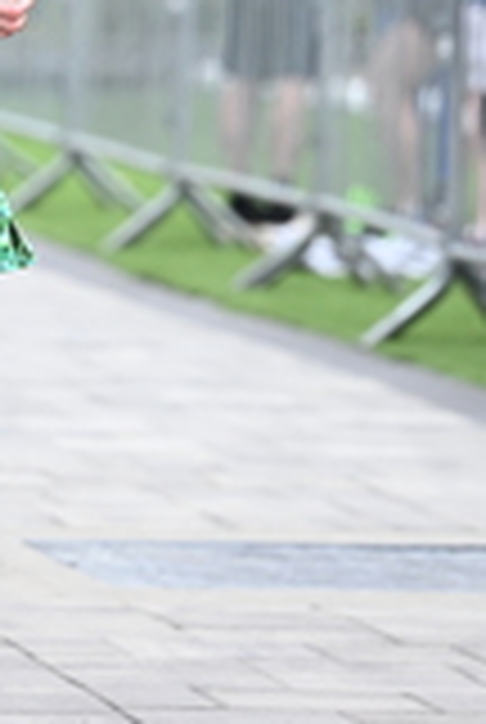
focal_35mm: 392
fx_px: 7903
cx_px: -11
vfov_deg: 5.2
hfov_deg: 3.5
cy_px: -162
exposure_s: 1/1600
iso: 640
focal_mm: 115
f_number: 2.8
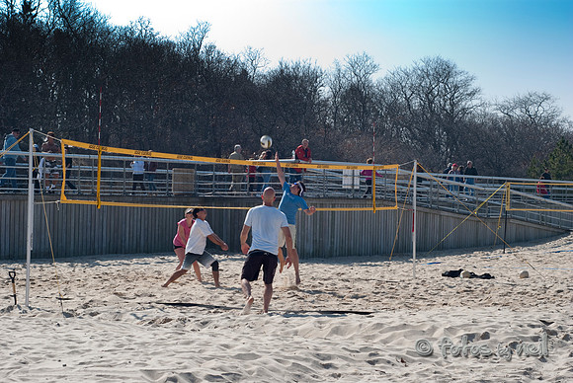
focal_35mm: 75
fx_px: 1195
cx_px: 286
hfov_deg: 27.0
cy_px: 192
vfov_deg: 18.2
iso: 100
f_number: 7.1
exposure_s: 1/200
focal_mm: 50
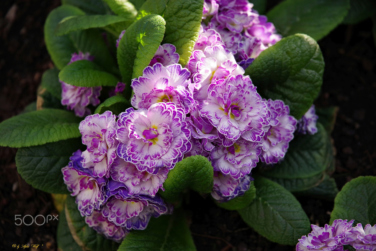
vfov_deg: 13.1
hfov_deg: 19.4
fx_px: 1097
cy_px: 126
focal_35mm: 105
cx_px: 188
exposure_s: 1/250
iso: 800
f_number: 5.6
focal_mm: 105
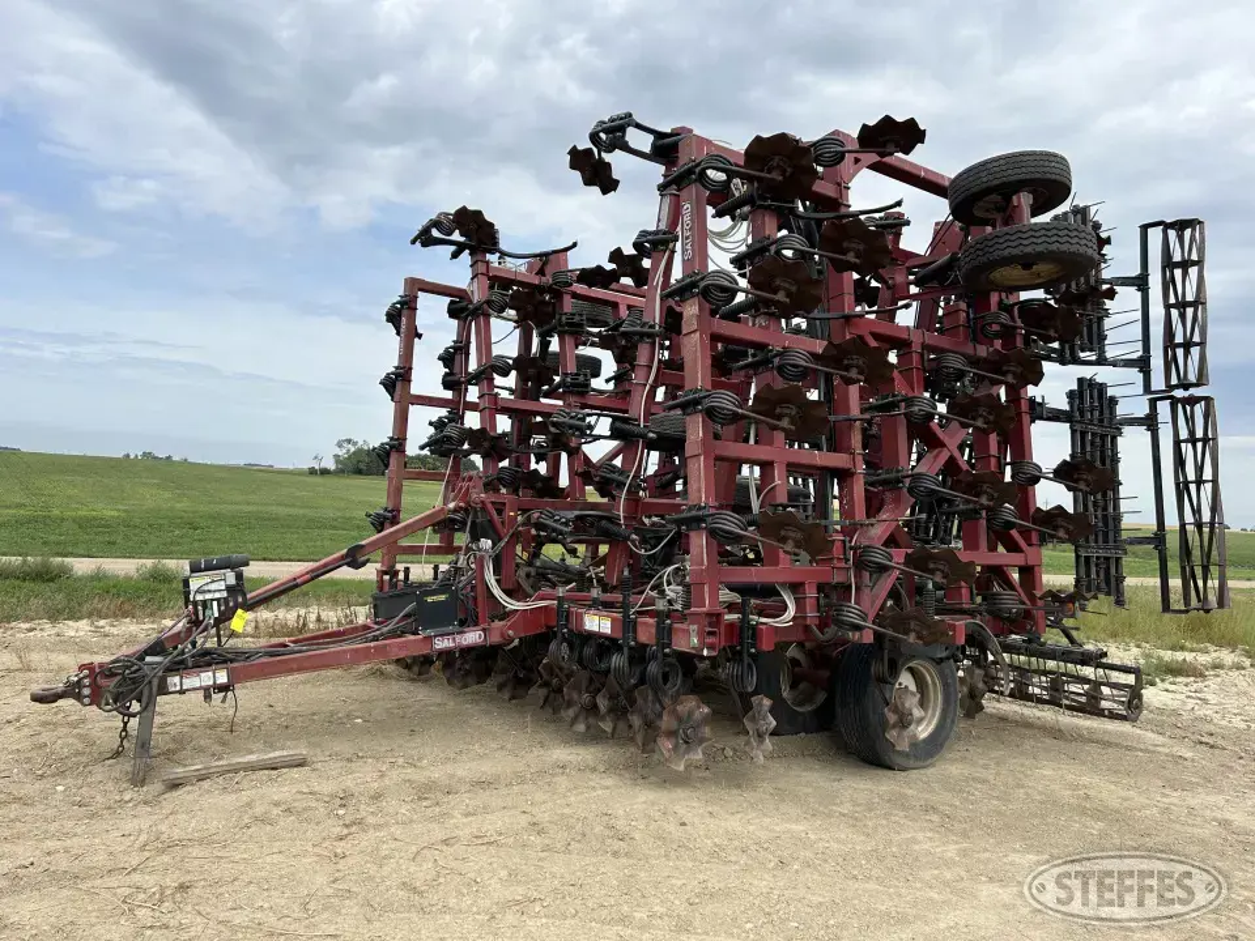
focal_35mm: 26
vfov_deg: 53.1
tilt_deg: +1.2
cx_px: 628
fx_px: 943
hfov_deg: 67.3
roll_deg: -3.1
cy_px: 470
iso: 50
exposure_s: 1/3257
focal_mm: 5.7
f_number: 1.5
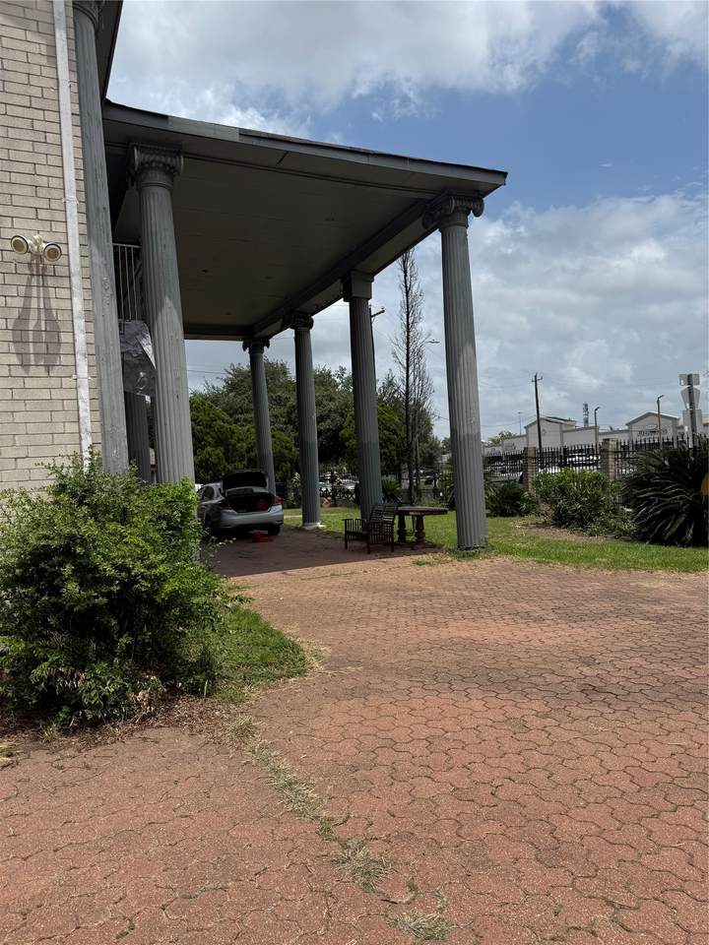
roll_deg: +3.9
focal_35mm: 24
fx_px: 655
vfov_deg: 71.6
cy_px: 472
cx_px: 354
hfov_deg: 56.8
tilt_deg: +1.3
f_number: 1.78
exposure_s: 1/8130
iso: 80
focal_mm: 6.76
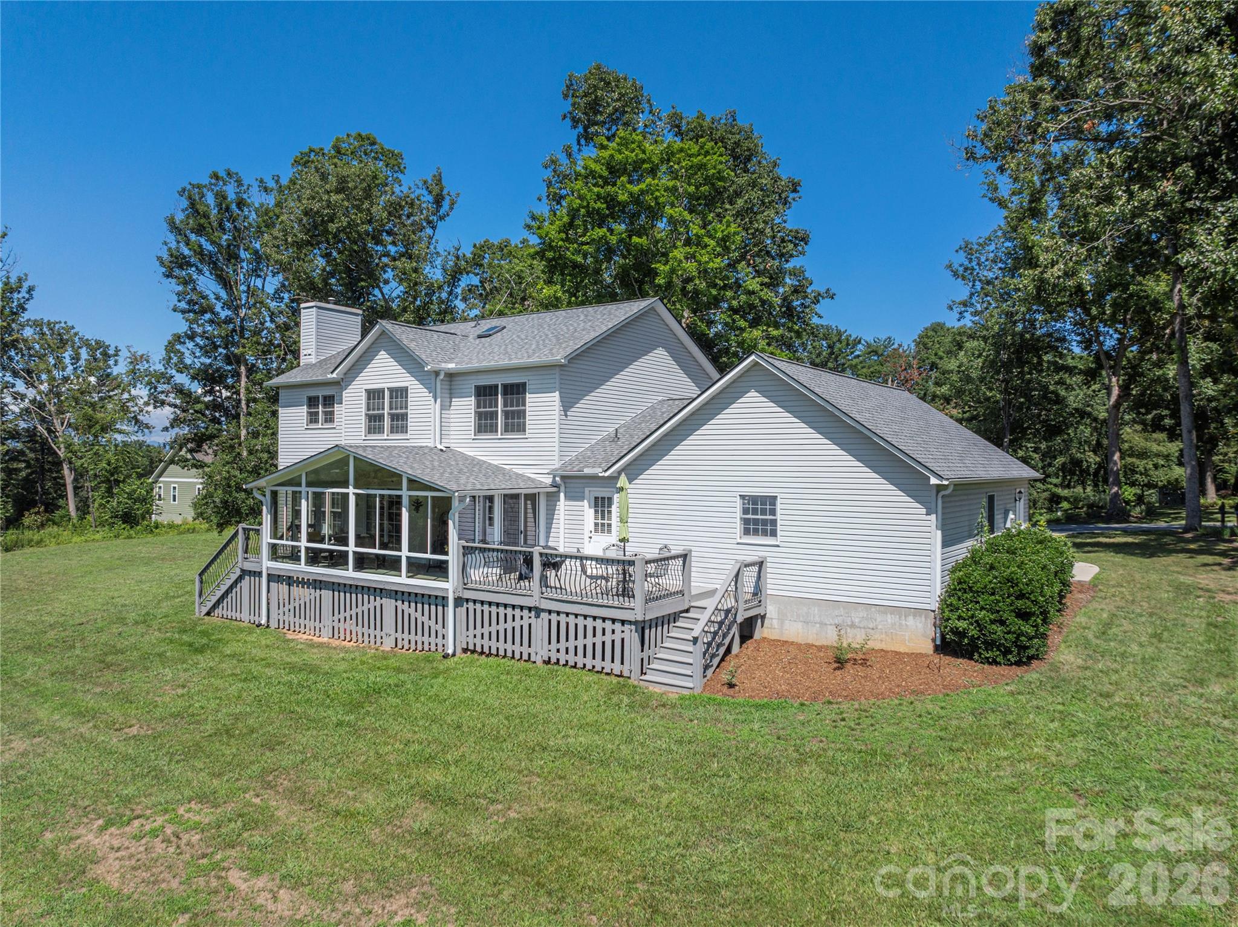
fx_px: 858
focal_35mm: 24
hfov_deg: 71.6
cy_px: 464
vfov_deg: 56.8
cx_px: 619
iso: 200
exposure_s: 1/3200
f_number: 2.8
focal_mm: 12.29
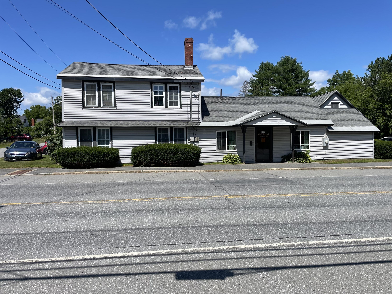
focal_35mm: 26
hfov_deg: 67.3
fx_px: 294
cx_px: 196
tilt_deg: -2.2
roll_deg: +0.7
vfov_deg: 53.1
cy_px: 147
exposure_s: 1/4292
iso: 32
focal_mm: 4.2
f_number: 1.6
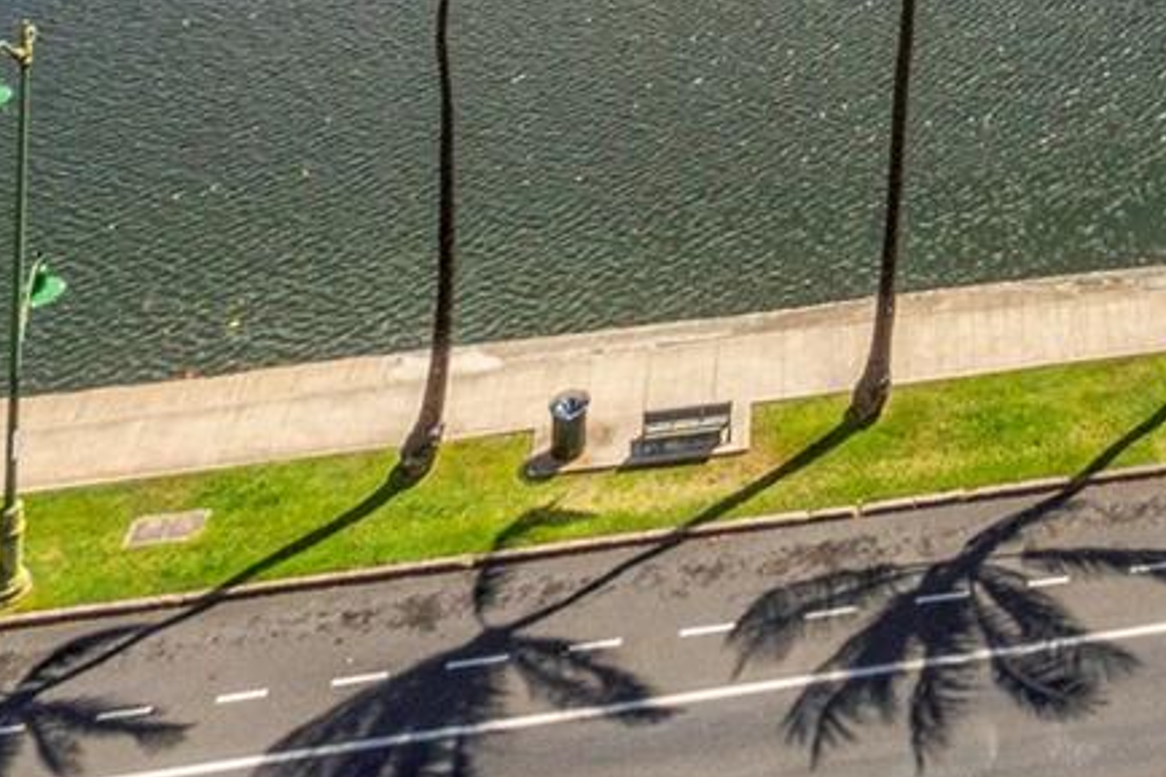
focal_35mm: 61
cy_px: -511
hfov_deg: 29.3
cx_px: 1322
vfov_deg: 18.6
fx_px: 1970
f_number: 14
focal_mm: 11
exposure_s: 1/320
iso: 200
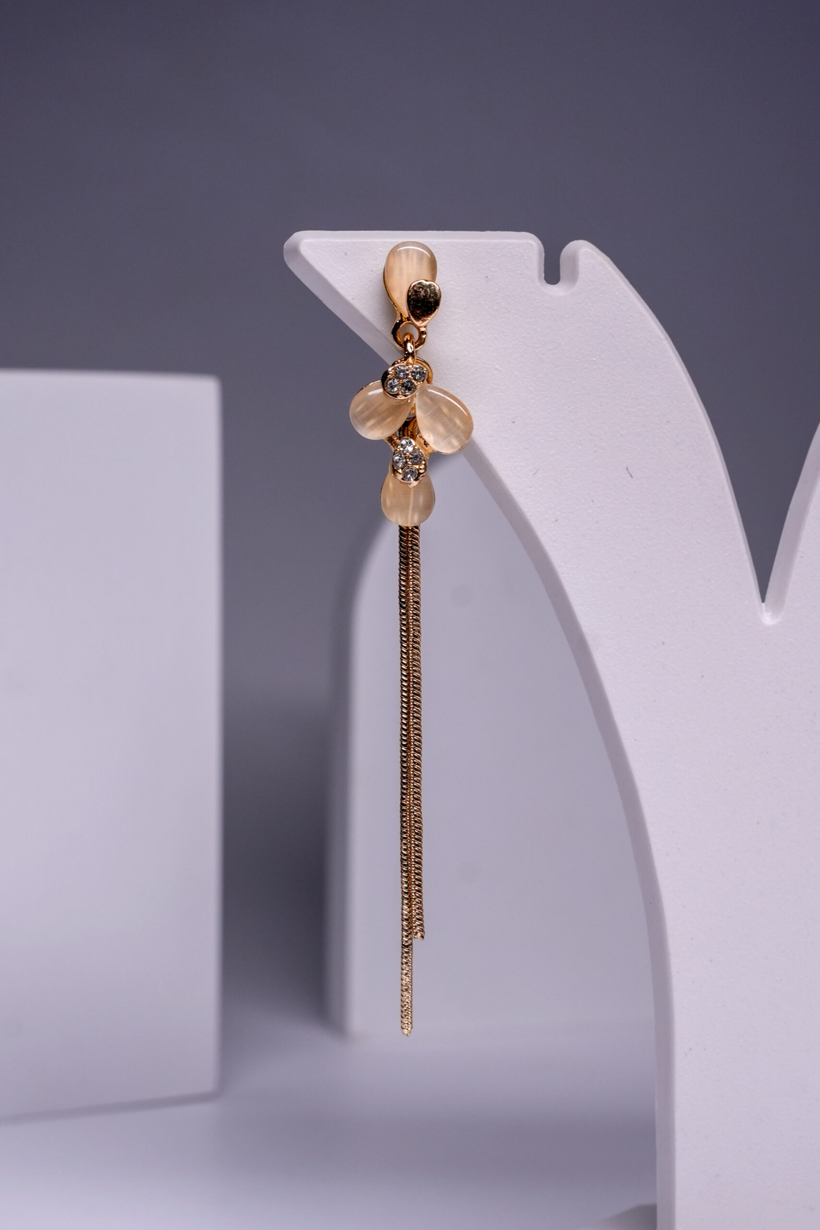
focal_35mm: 52
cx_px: 410
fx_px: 1776
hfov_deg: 26.0
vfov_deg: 38.2
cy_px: 615
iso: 400
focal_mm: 35
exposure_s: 1/100
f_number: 8
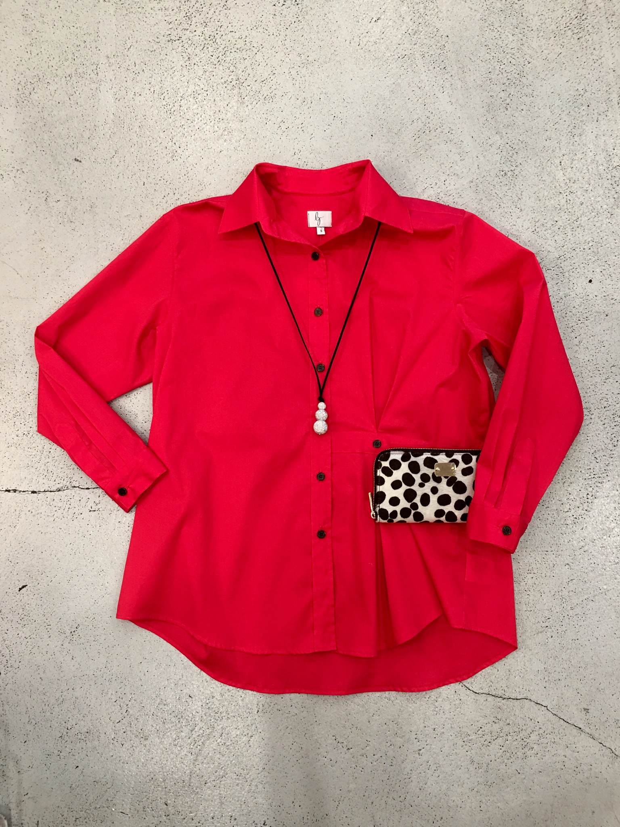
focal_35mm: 29
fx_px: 693
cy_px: 414
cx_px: 310
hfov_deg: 48.2
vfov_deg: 61.7
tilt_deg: -86.4
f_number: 2.2
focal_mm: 4.15
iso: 50
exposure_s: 1/15
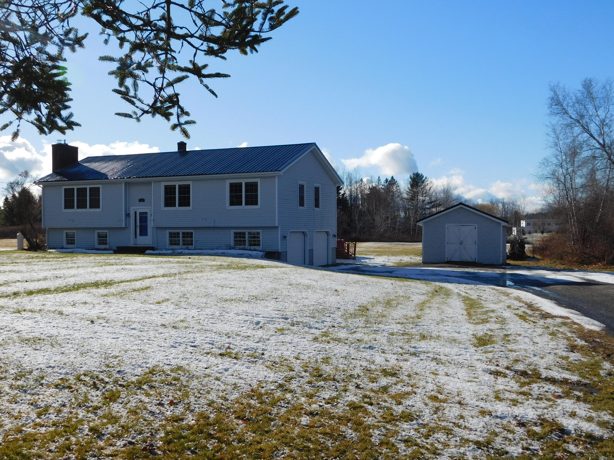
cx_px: 307
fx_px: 639
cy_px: 230
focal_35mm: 36
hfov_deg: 51.4
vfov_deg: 39.7
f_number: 7
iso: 125
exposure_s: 1/500
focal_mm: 6.3
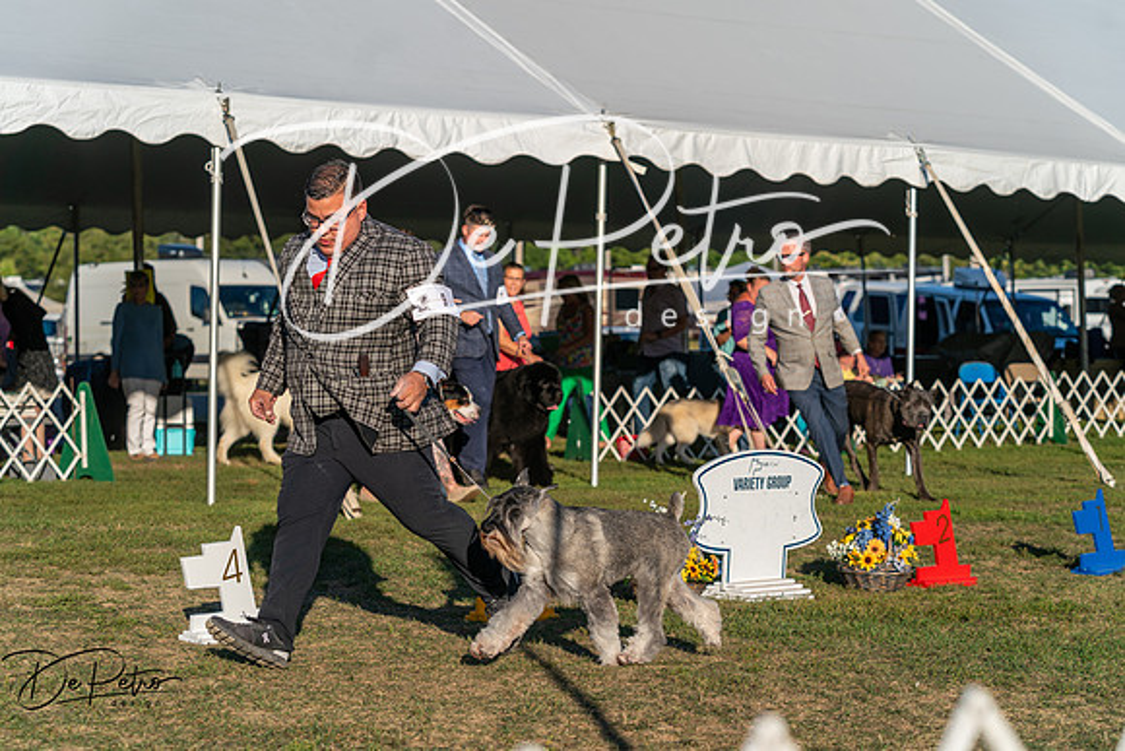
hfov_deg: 24.2
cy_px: 376
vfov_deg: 16.3
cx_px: 562
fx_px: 2625
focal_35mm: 84
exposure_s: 1/1250
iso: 100
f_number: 4.5
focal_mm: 84
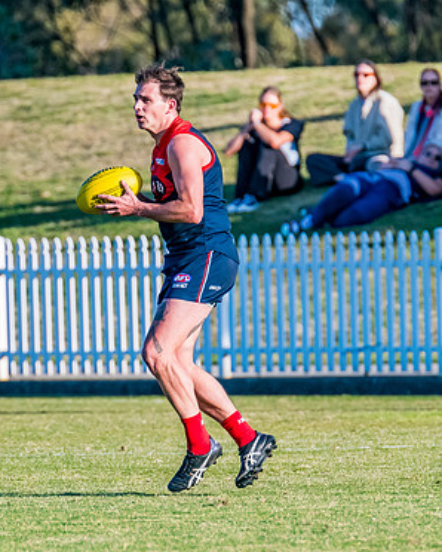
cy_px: 277
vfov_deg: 2.1
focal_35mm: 904
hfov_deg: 1.7
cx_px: 117
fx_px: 14770
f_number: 7.1
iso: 800
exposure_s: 1/1600
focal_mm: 420
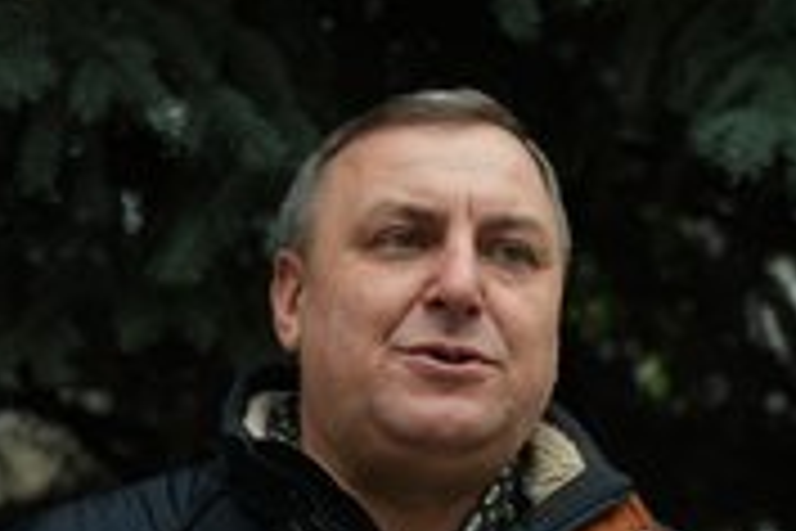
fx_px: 2344
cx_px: 373
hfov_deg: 19.3
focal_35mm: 106
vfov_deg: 12.8
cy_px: 443
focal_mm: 47
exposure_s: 1/500
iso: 1000
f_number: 3.2
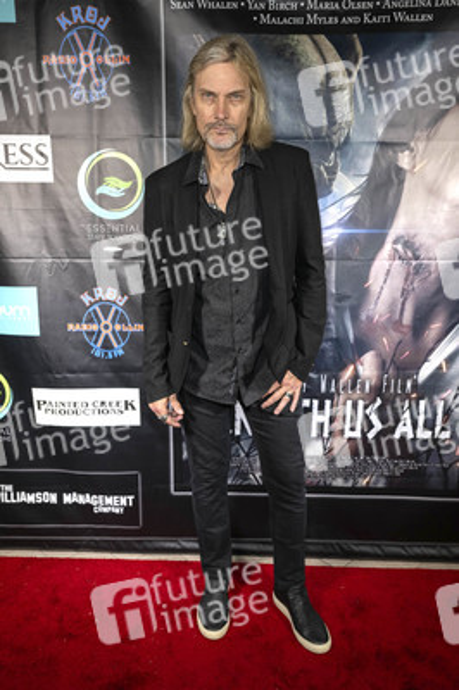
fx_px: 508
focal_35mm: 26
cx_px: 230
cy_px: 345
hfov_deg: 48.7
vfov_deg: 68.4
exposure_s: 1/200
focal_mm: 26.5
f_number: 5.6
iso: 800
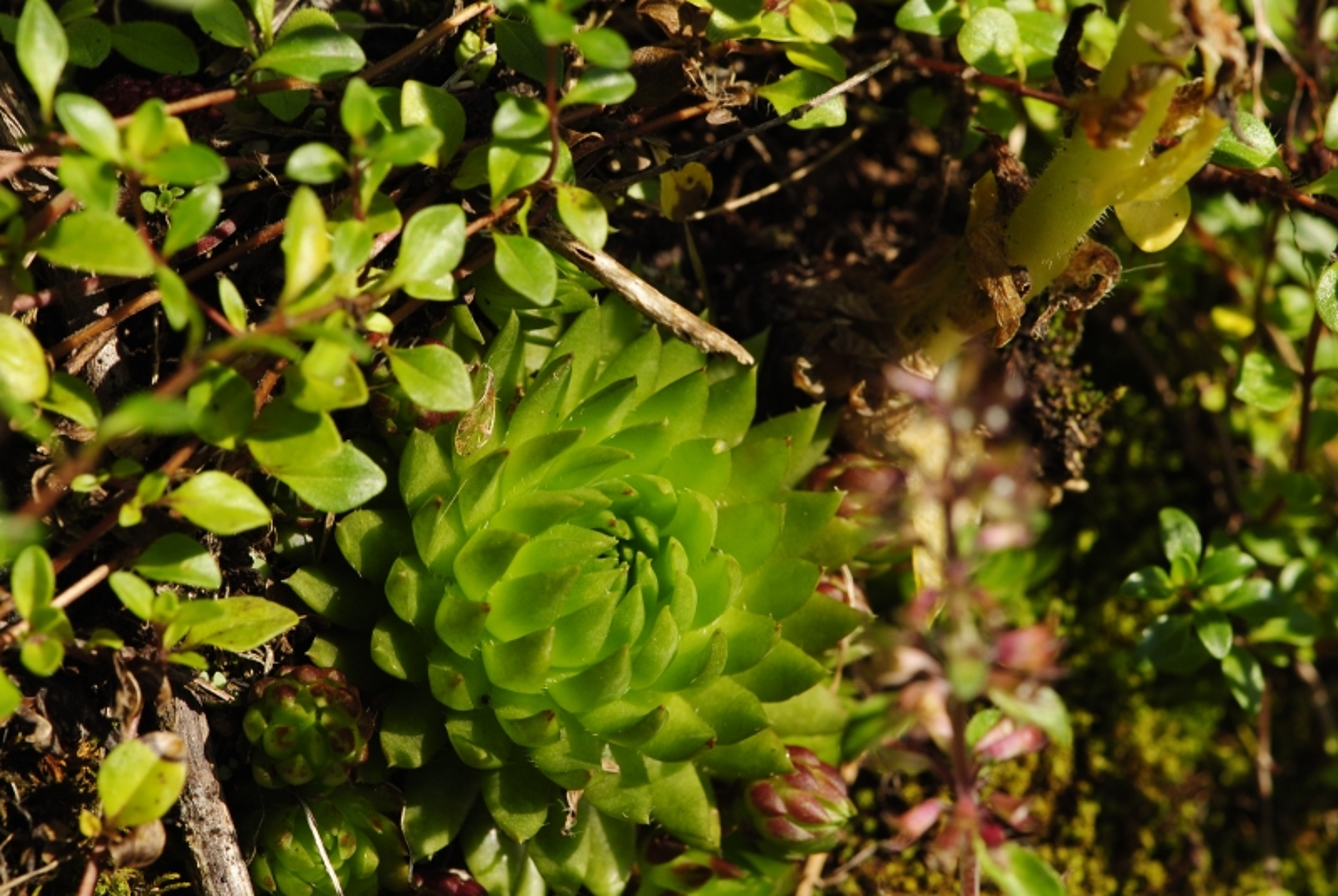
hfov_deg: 16.0
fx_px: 4746
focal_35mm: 128
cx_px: 669
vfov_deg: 10.8
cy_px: 448
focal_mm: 85
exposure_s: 1/160
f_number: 8
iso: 100
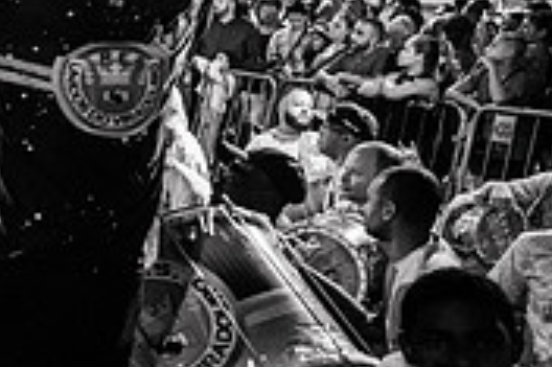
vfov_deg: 17.2
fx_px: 1210
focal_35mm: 79
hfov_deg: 20.9
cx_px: -323
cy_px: 180
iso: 2000
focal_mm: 24
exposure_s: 1/200
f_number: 2
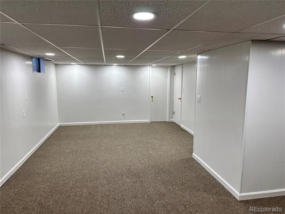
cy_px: 107
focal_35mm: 24
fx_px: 198
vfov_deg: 56.8
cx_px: 142
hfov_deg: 71.6
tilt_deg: -7.5
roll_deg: -0.8
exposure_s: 1/120
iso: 125
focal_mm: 6.86
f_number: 1.78
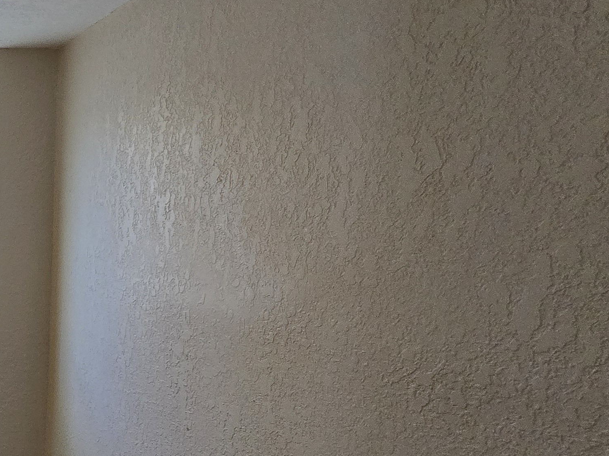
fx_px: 616
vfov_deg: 40.4
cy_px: 283
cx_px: -175
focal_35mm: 35
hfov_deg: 36.0
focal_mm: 2.2
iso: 250
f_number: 2.2
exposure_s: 1/60
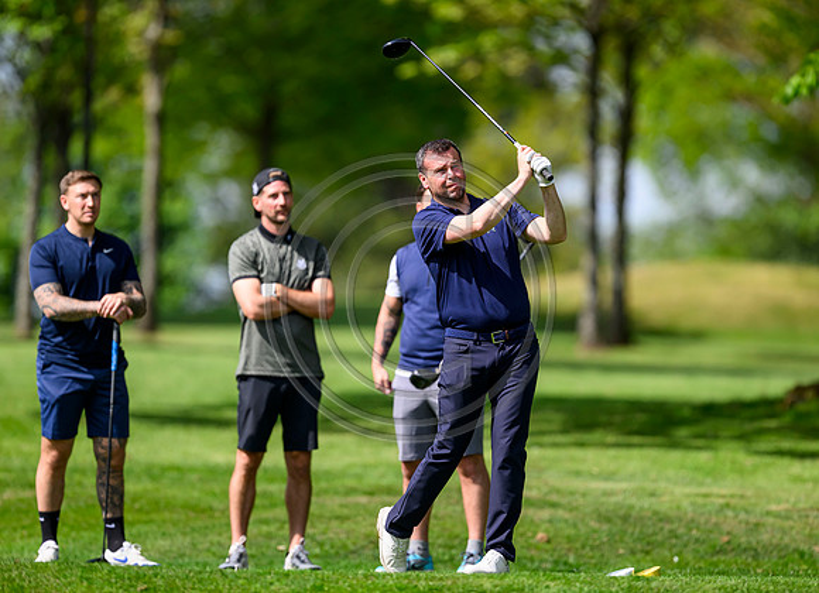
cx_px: 445
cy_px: 296
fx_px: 9891
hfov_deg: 4.7
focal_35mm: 423
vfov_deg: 3.4
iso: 500
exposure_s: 1/4000
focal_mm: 400
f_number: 3.5
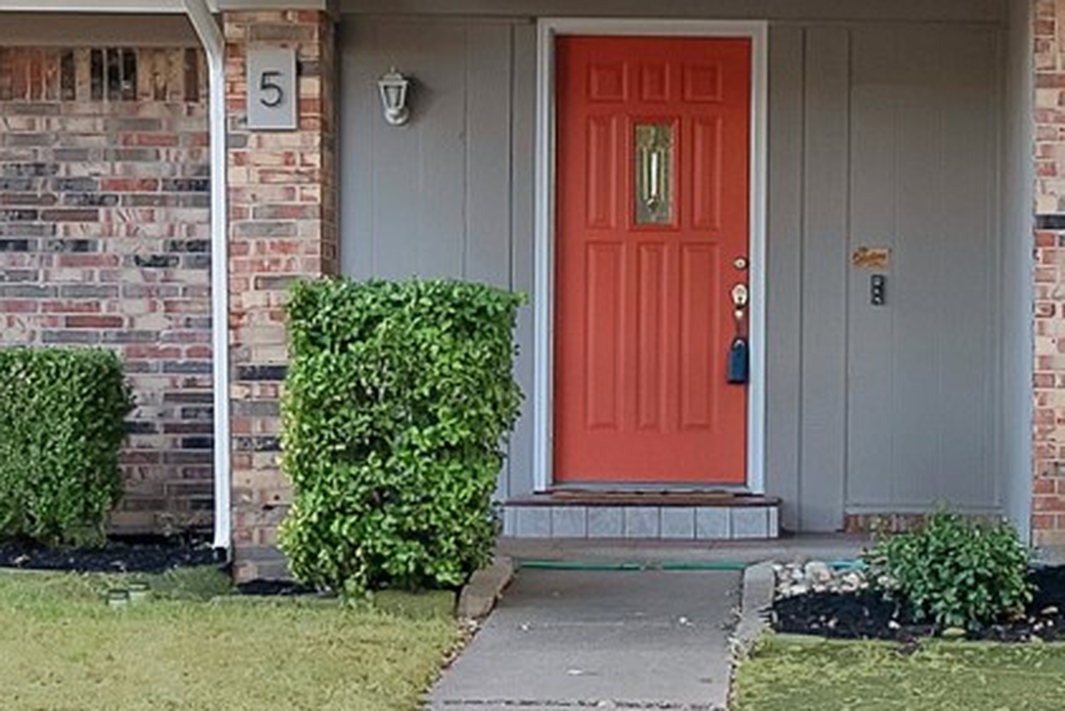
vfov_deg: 12.6
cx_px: 845
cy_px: 463
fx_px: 3227
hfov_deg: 18.6
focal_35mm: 109
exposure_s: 1/40
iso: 640
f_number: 9
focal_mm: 23
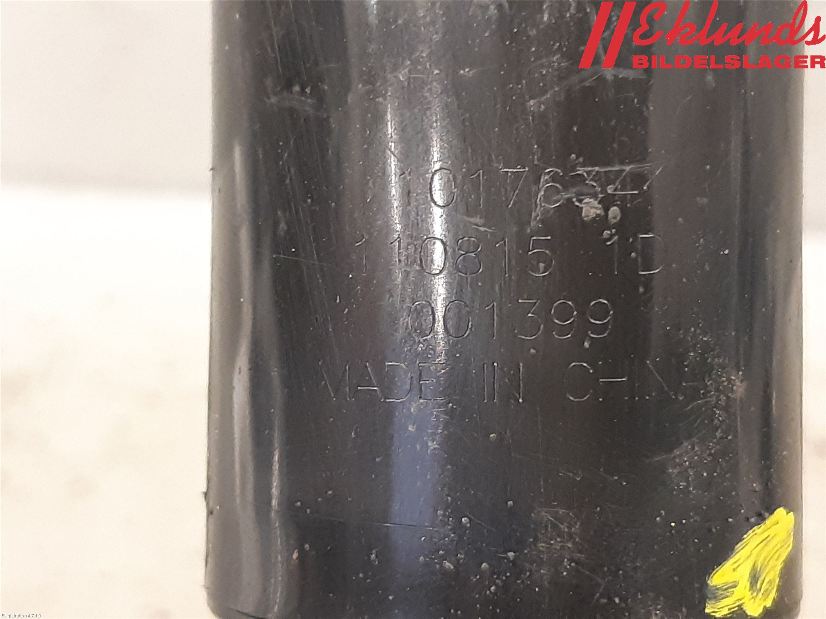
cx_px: 413
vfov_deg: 53.1
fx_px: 620
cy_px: 310
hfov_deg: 67.3
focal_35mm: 26
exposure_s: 1/25
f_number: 1.7
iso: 250
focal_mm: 3.93
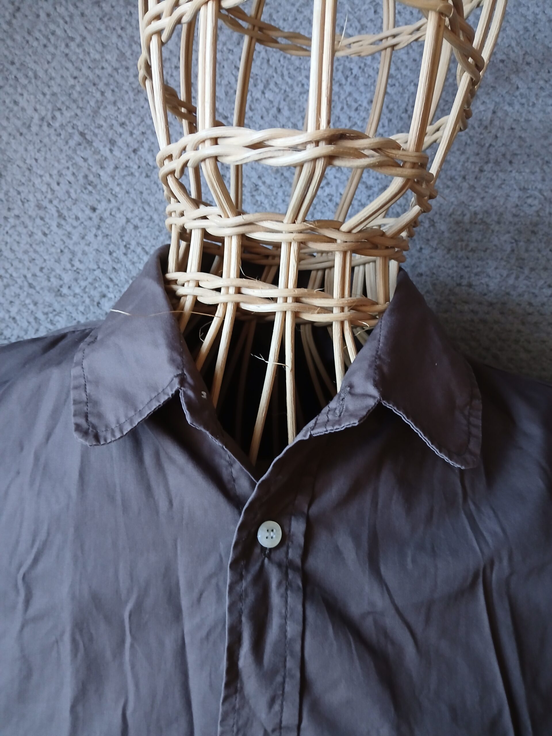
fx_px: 553
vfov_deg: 67.3
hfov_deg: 53.1
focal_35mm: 26
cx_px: 276
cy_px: 368
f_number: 1.8
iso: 320
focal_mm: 3.98
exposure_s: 1/25
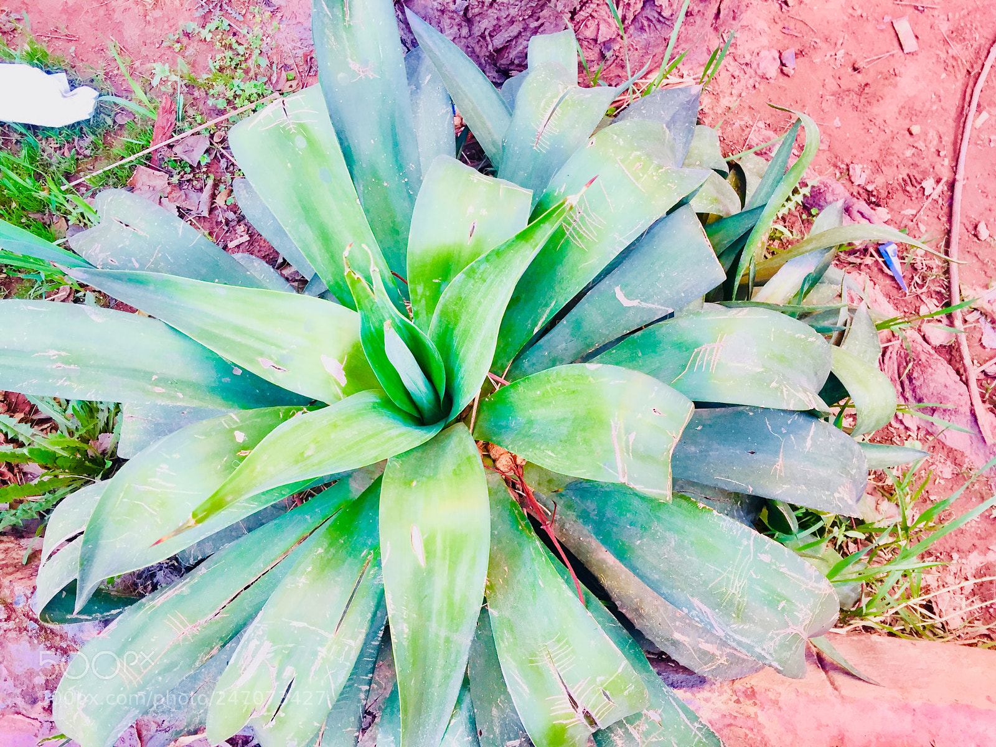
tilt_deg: -73.9
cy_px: 374
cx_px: 498
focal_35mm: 29
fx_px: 834
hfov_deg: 61.7
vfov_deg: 48.2
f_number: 2.2
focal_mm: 4.15
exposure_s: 1/33
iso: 32
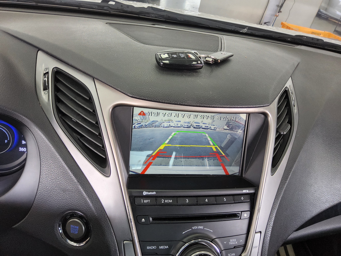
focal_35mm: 25
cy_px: 128
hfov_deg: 69.4
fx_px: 246
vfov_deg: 54.9
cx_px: 170
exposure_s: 1/120
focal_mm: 3.08
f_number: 2
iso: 320
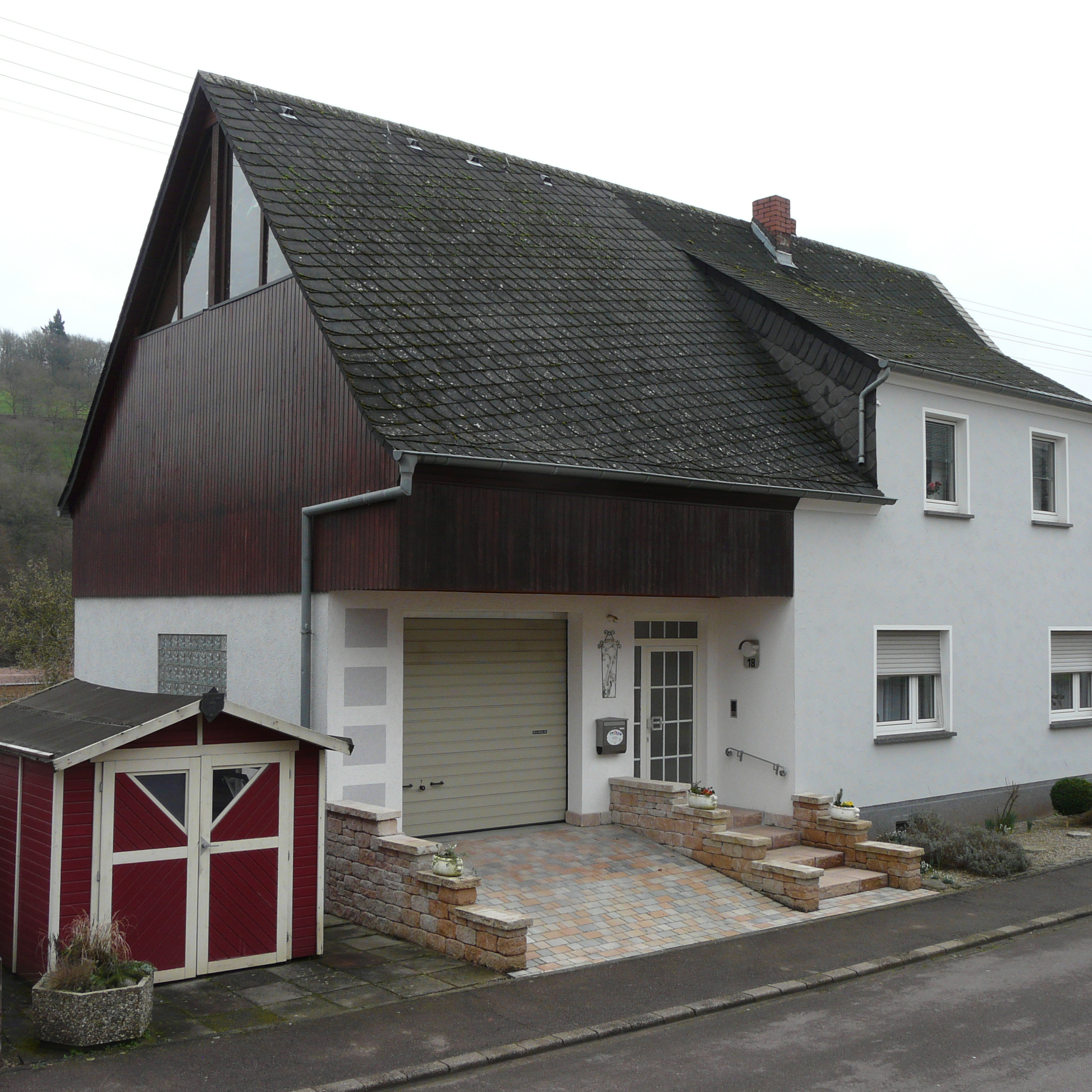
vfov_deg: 43.9
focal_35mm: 38
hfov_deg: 43.8
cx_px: 578
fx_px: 1356
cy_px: 544
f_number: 4
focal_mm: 5.3
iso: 100
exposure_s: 1/160
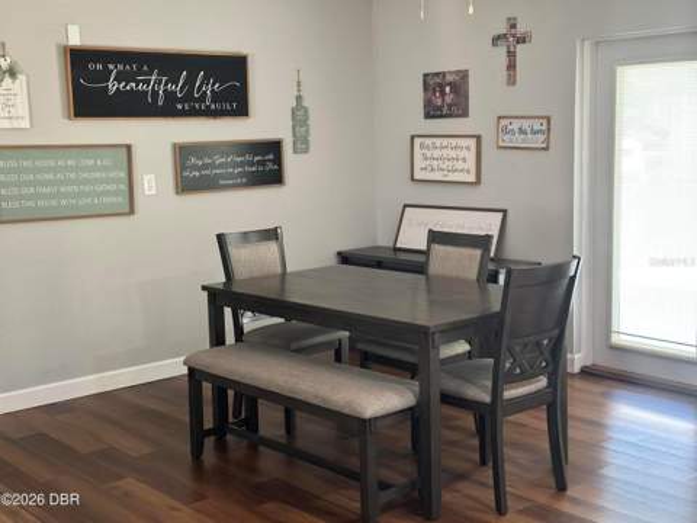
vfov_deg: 30.3
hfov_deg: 39.7
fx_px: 966
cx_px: 348
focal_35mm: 48
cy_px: 262
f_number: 1.78
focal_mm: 6.86
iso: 250
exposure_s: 1/40
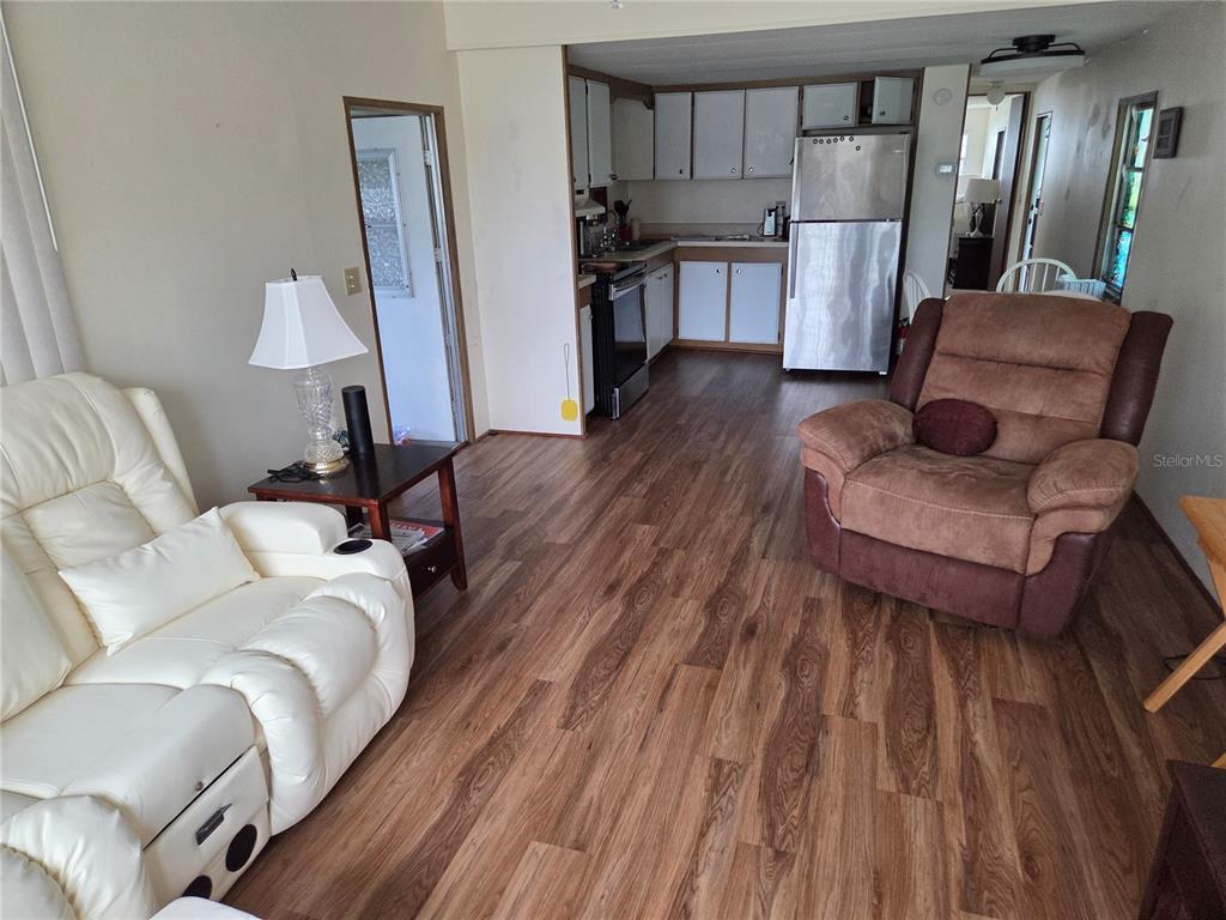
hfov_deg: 73.9
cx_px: 613
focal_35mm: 23
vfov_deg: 58.9
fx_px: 815
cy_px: 460
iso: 200
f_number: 1.8
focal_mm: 5.4
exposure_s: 1/180
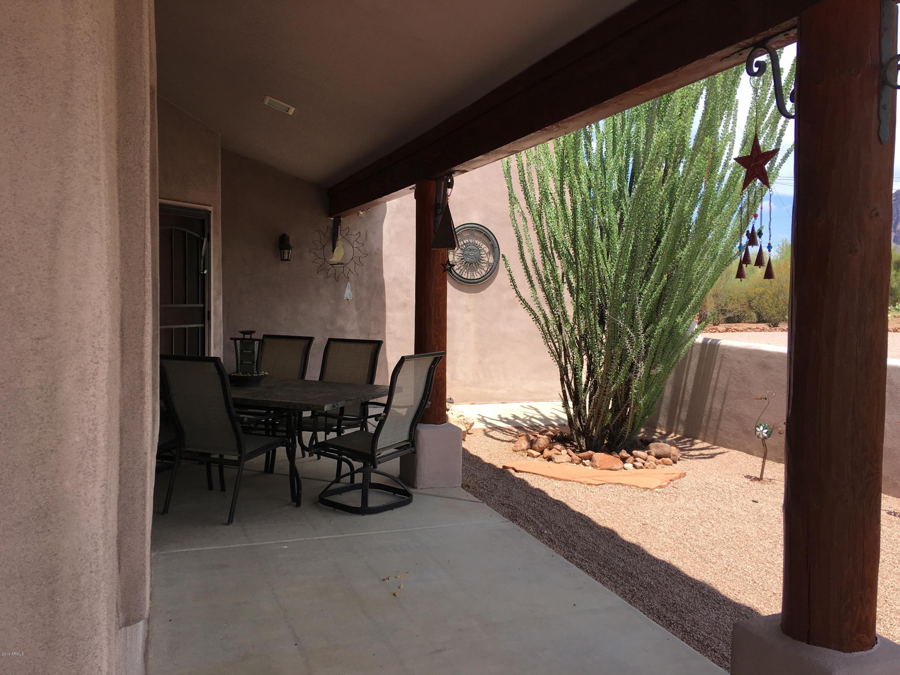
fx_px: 754
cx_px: 450
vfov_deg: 48.2
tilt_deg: -2.9
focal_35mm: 29
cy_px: 338
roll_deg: +0.1
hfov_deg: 61.7
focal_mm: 4.15
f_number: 2.2
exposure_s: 1/801
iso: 25
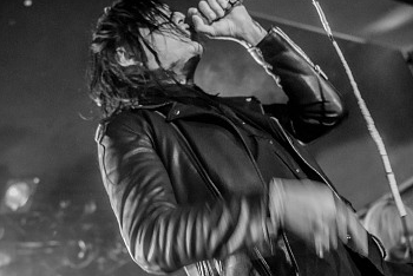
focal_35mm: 70
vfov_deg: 19.5
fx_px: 804
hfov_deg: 28.8
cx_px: 205
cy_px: 155
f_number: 2.8
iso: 3200
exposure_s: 1/100
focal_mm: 34
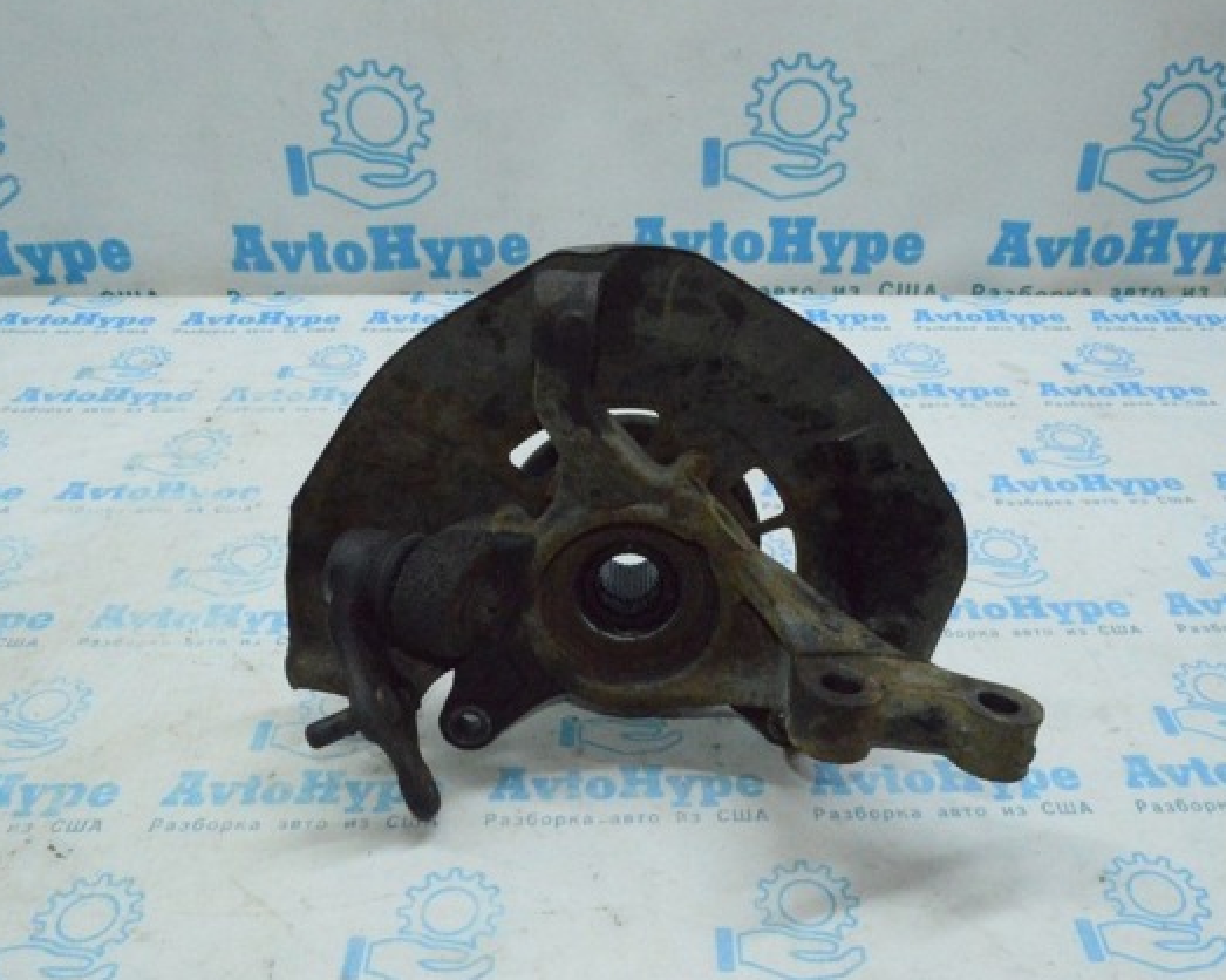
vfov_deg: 47.1
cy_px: 486
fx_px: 1124
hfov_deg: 57.2
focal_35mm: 31
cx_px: 647
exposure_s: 1/200
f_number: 16
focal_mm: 18
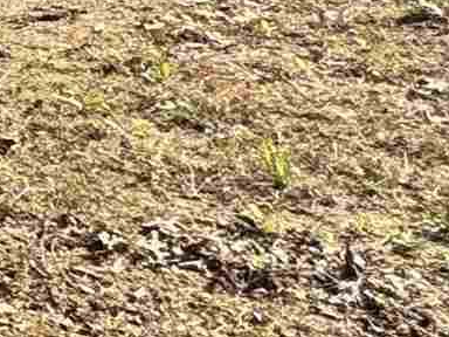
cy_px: -349
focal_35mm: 112
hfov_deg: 11.3
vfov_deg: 11.8
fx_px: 1453
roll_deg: +2.3
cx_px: -869
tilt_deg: +3.2
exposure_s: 1/741
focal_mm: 2.22
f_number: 2.2
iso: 40
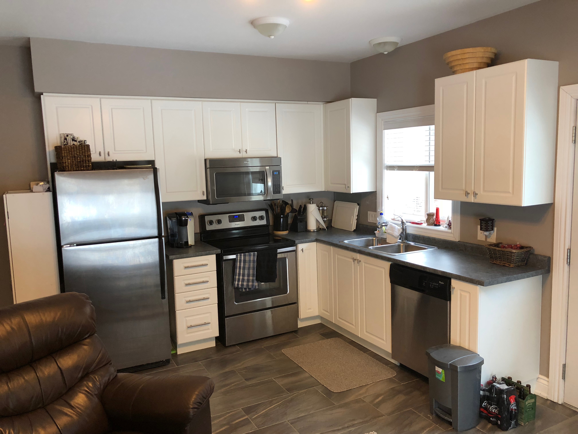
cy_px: 217
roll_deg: +1.6
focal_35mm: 28
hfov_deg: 63.4
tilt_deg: -6.7
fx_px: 468
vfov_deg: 49.7
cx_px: 289
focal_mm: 4
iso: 40
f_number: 1.8
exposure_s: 1/30
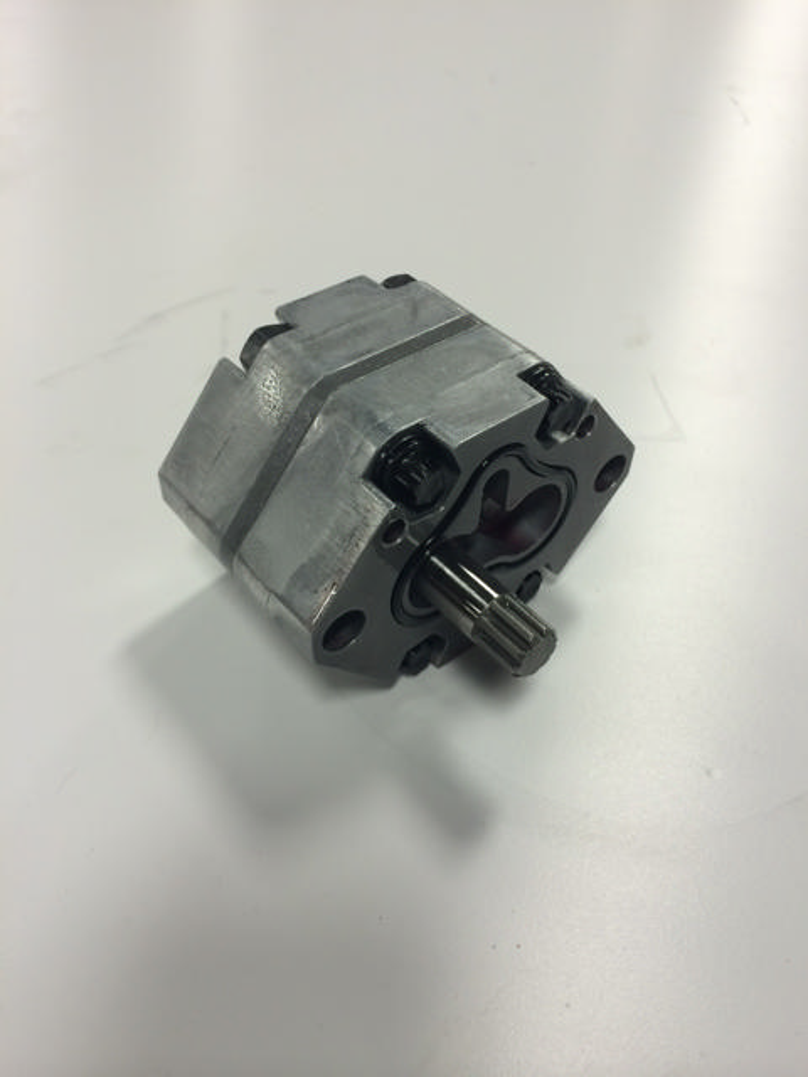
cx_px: 404
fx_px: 934
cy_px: 538
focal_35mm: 30
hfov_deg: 46.8
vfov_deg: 60.0
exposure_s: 1/40
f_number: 2.2
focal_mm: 4.12
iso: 40
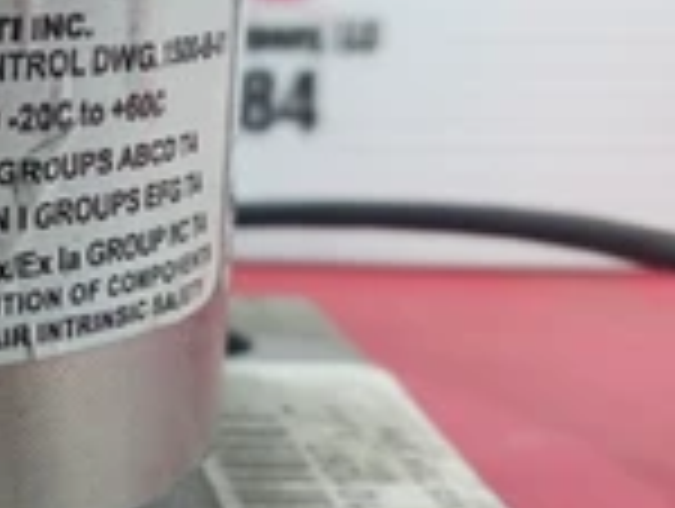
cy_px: 198
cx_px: -148
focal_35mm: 72
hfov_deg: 24.3
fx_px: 1406
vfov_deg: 20.5
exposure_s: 1/50
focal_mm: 4
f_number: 1.8
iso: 32
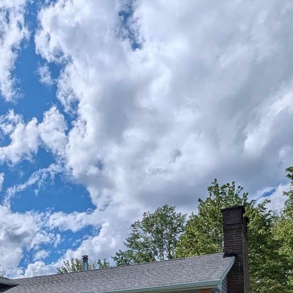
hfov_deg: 40.4
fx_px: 364
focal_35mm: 38
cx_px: 26
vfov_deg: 36.8
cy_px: 325
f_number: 2.2
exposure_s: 1/4219
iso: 46
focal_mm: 1.95
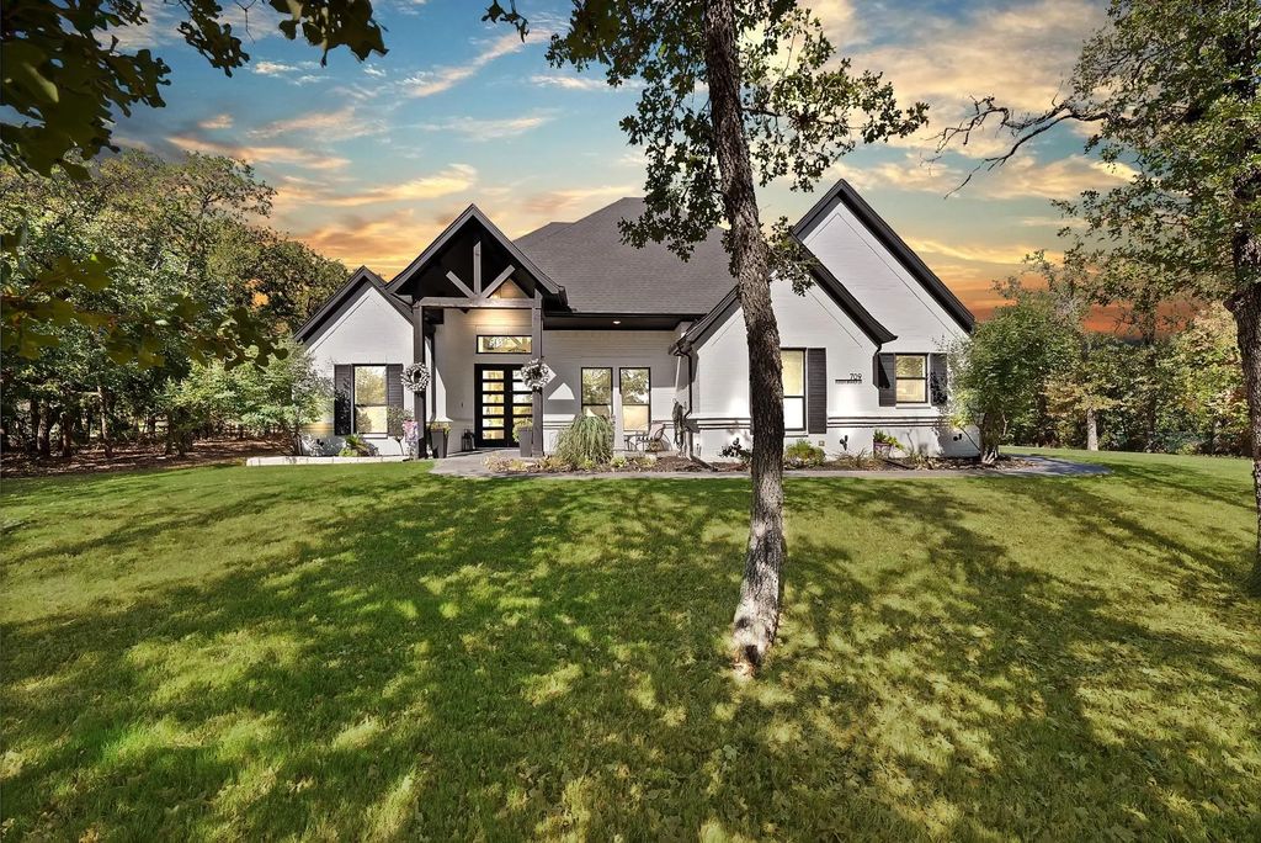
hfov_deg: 112.6
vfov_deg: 90.1
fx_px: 421
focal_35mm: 12
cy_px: 422
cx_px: 630
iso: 640
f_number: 9
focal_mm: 12
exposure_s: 1/160
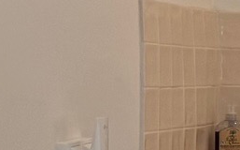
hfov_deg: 9.1
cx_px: 616
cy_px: 128
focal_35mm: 203
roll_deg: -0.6
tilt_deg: -2.1
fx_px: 1326
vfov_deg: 6.4
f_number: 1.78
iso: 125
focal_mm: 6.76
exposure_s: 1/50
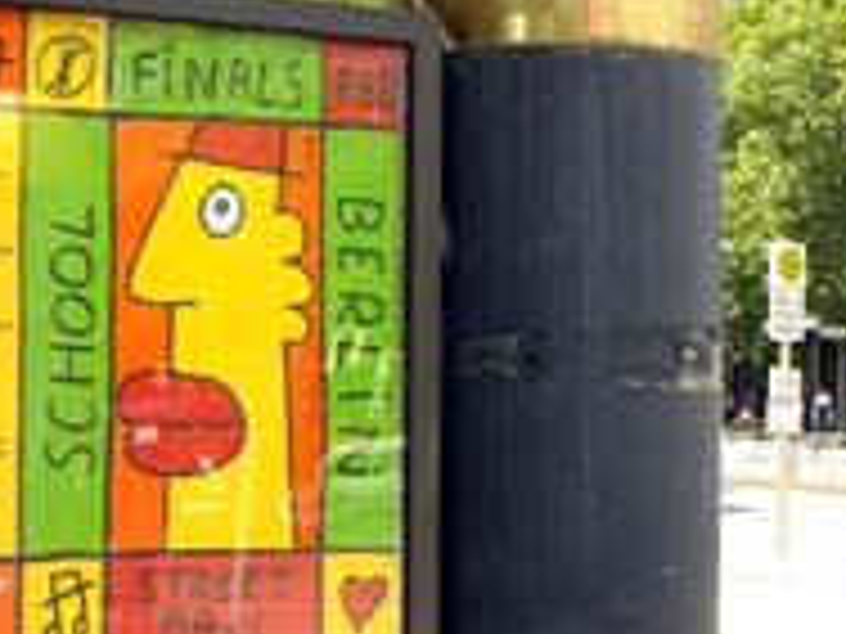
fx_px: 2468
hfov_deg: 19.4
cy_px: 434
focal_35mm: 101
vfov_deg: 14.6
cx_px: 490
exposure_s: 1/320
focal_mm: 6.2
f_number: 2.7
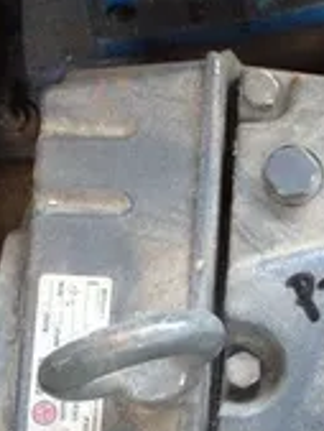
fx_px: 1035
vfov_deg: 23.1
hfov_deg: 17.4
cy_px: 357
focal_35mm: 83
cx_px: 332
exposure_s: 1/15
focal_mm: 4.28
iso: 500
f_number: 2.4
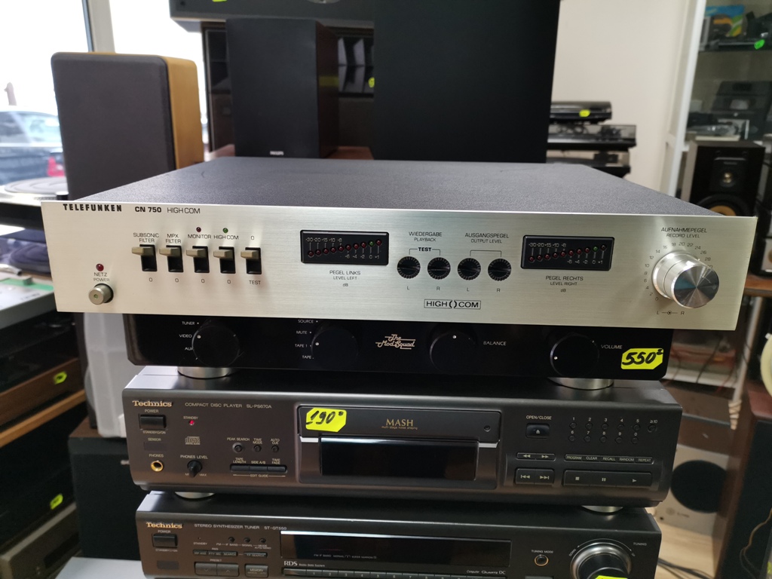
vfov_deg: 51.4
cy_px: 290
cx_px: 386
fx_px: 602
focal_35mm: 27
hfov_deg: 65.3
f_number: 1.8
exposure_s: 1/50
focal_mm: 5.58
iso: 250
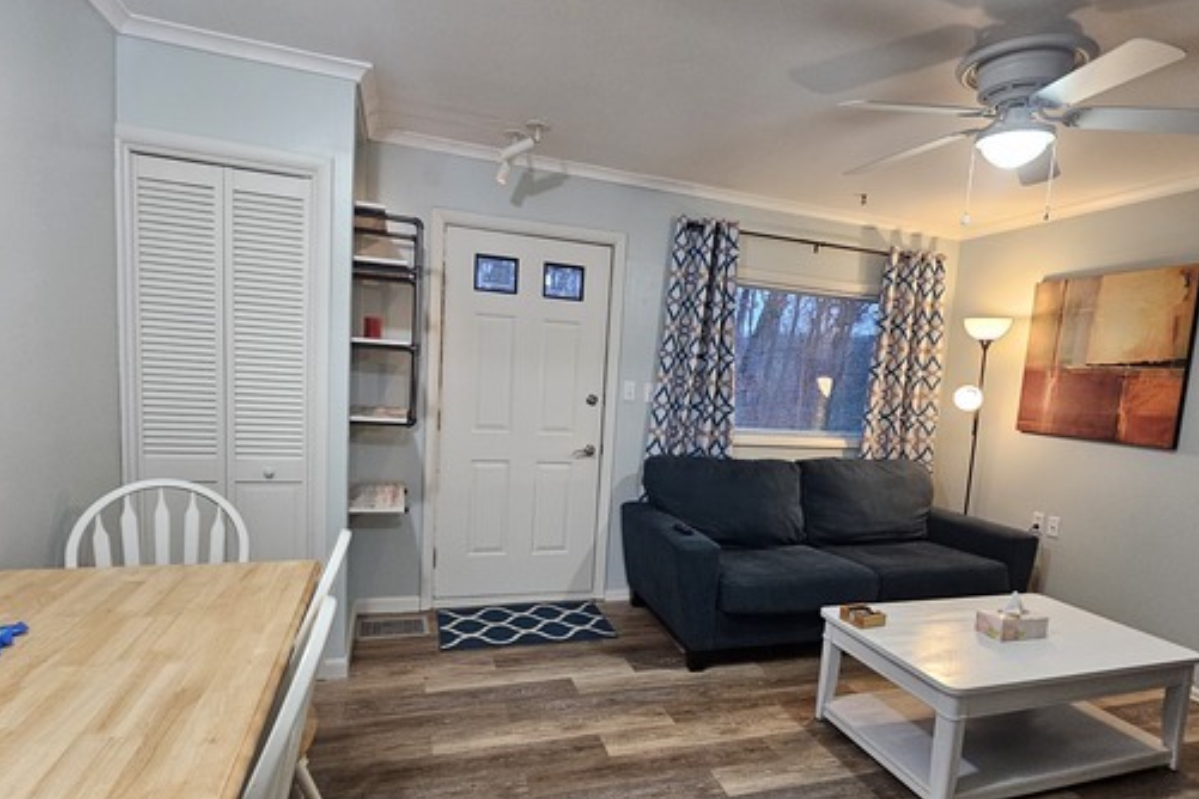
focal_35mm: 18
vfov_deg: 67.0
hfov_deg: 89.9
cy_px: 464
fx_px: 599
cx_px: 638
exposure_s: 1/60
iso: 400
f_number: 2.2
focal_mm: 2.2
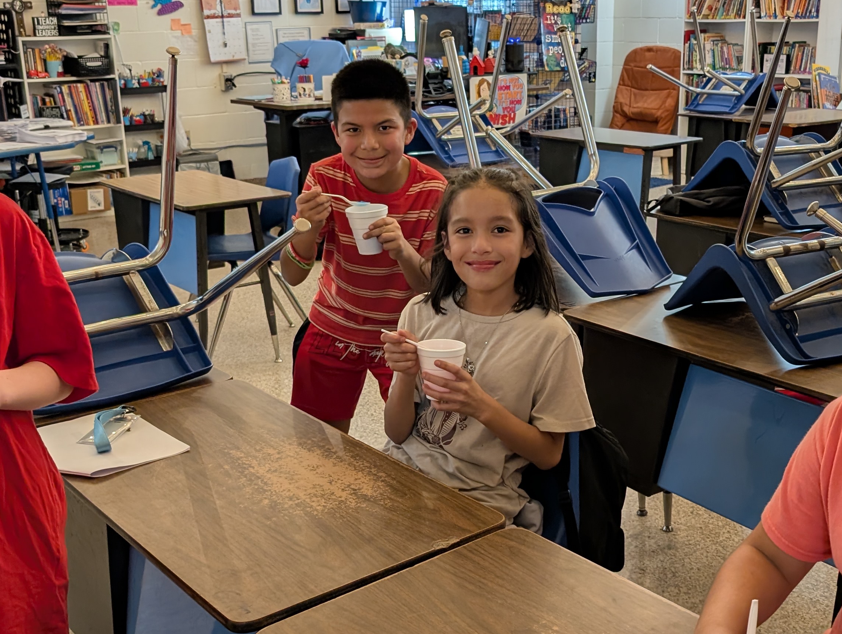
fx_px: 1048
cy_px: 394
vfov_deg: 33.5
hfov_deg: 43.7
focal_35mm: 43
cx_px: 476
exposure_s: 1/60
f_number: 1.68
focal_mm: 6.9
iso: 350
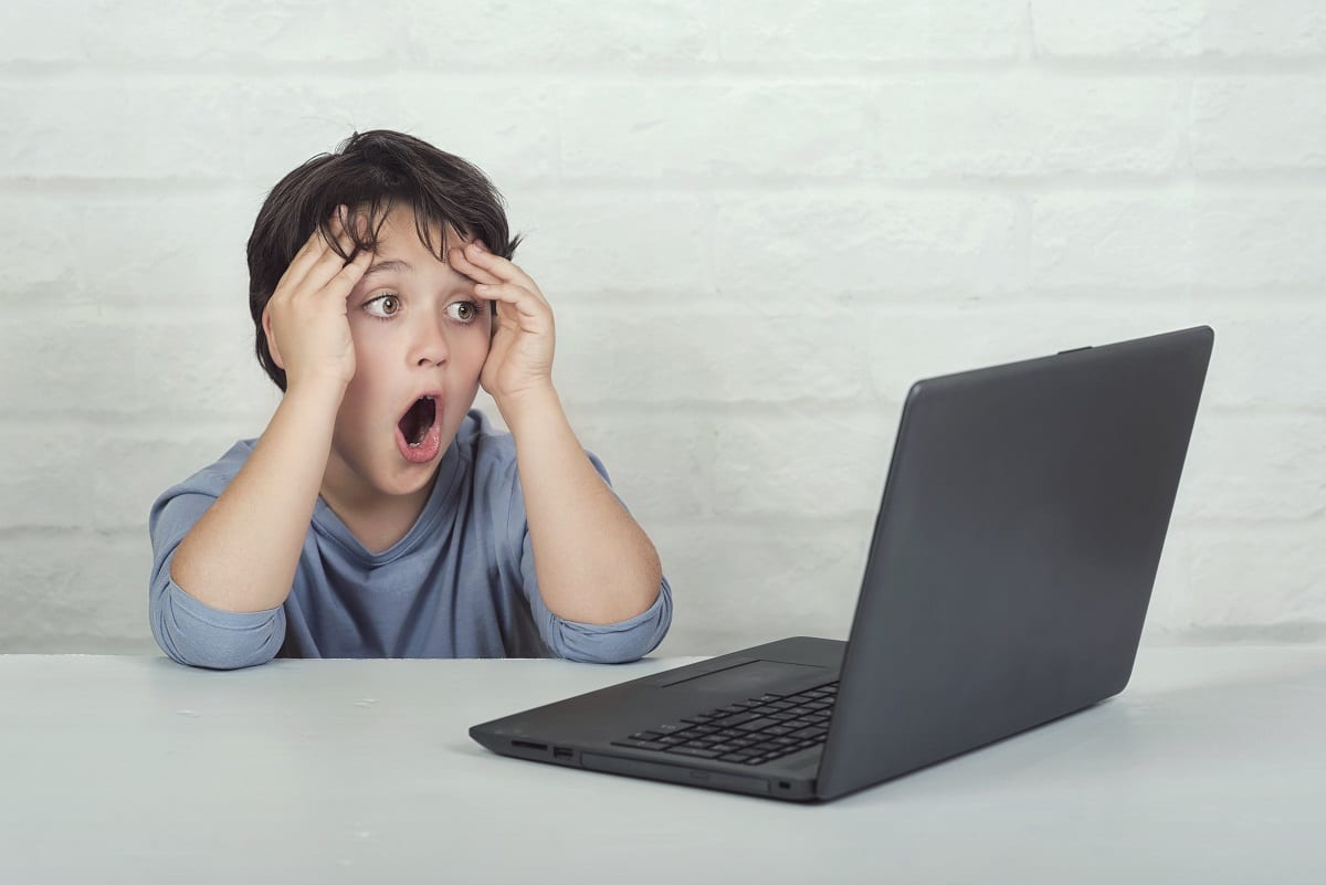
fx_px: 3132
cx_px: 663
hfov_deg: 23.9
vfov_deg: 16.1
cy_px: 442
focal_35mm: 85
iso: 250
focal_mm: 85
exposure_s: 1/160
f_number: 6.3
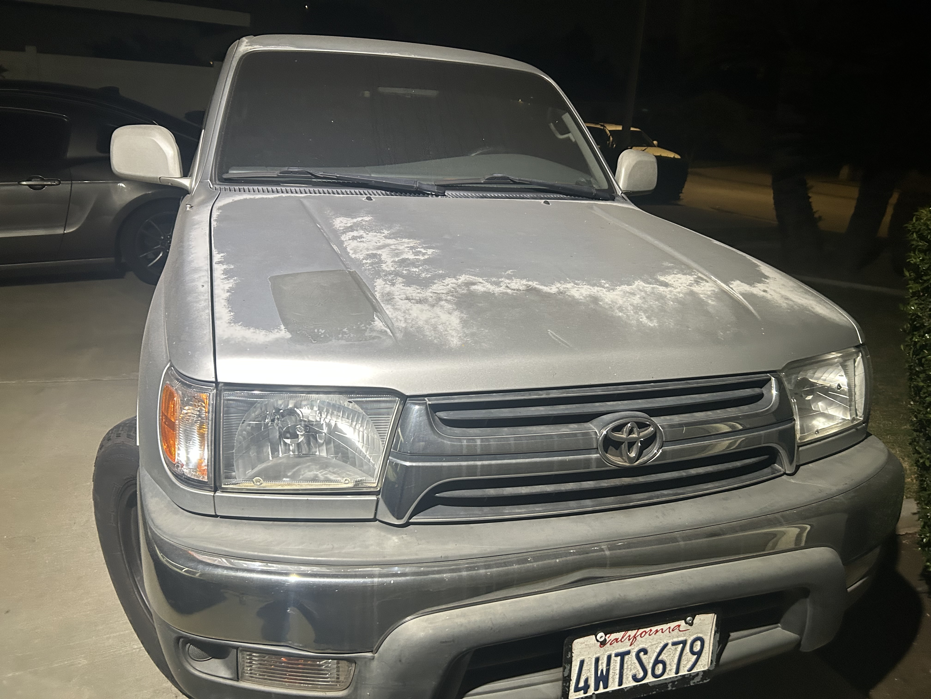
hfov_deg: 67.3
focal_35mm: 26
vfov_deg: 53.1
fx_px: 699
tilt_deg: -16.9
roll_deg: -3.3
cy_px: 350
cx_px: 466
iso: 250
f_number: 1.5
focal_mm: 5.7
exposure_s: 1/60
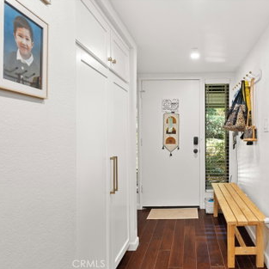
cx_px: 190
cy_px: 132
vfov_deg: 60.9
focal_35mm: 26
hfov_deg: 58.8
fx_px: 229
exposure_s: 2
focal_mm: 20
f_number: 9
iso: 250
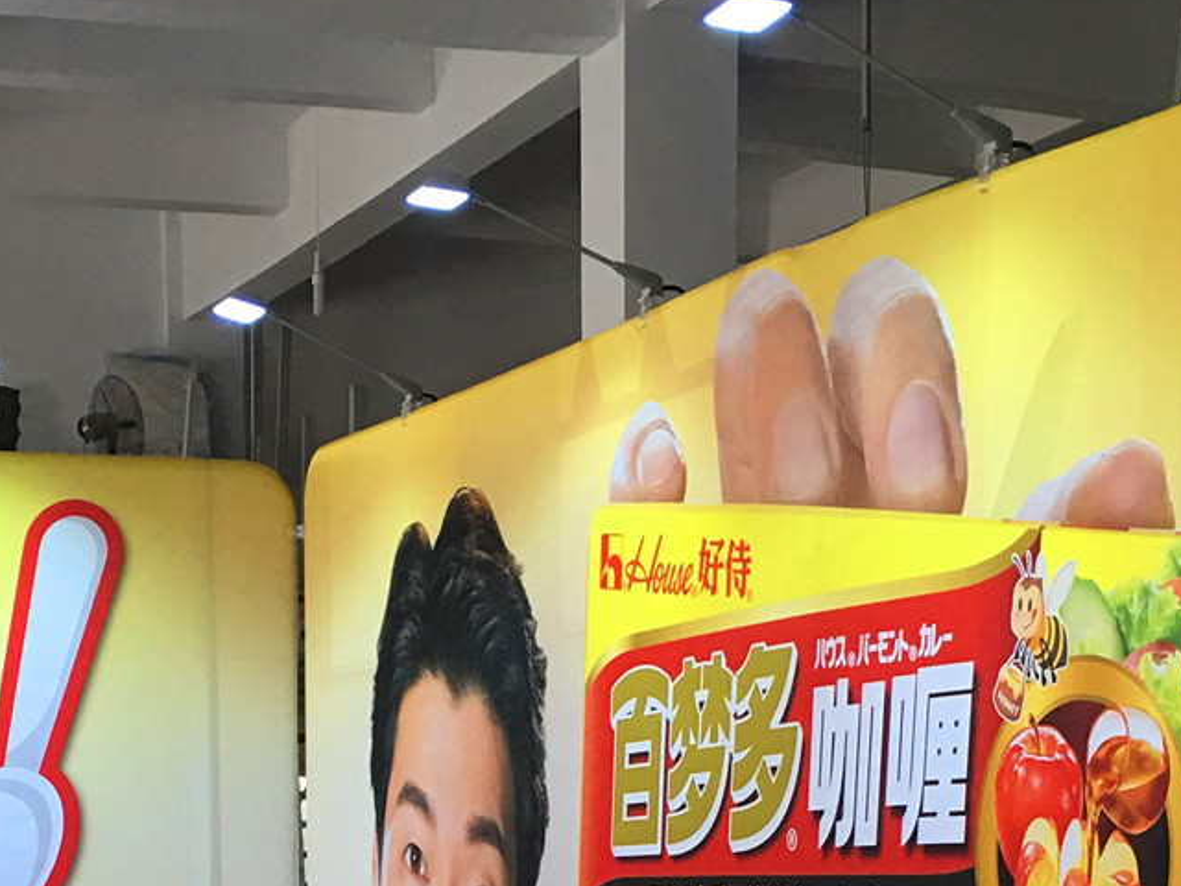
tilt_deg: -5.6
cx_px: 585
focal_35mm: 87
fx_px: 2968
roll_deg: +0.4
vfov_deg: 16.0
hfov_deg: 22.5
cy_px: 1170
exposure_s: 1/33
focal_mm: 4.15
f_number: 2.2
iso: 40
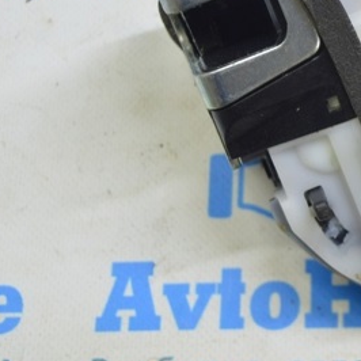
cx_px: 384
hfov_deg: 17.2
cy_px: 94
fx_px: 1156
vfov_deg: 17.7
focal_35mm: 98
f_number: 5.6
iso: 400
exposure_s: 1/20
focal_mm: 32
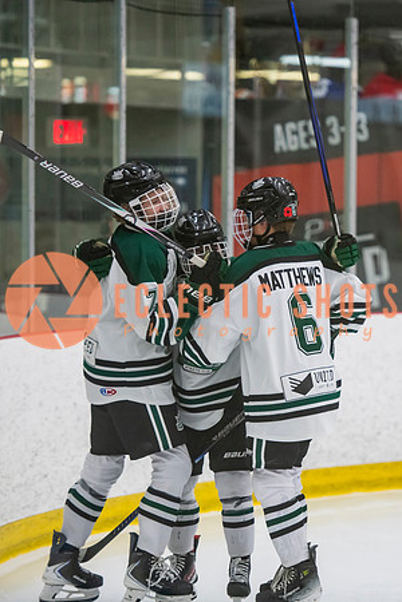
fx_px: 3444
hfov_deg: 6.7
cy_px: 302
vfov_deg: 10.0
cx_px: 264
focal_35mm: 206
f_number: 3.2
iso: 2000
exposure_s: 1/640
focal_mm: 135
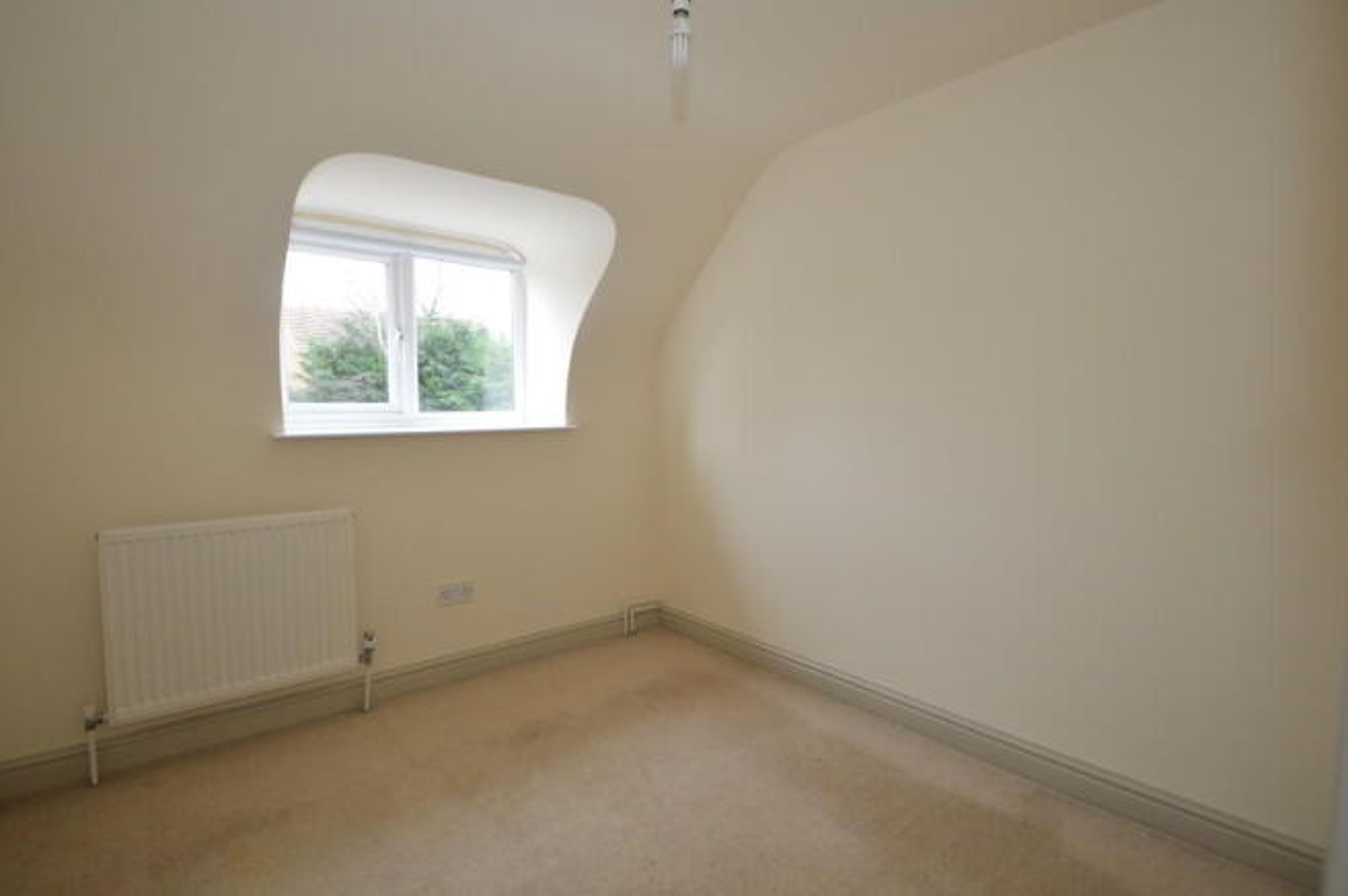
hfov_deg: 95.0
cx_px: 674
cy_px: 448
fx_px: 617
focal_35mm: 16
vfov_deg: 71.9
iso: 1100
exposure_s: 1/60
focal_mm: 11
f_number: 3.5
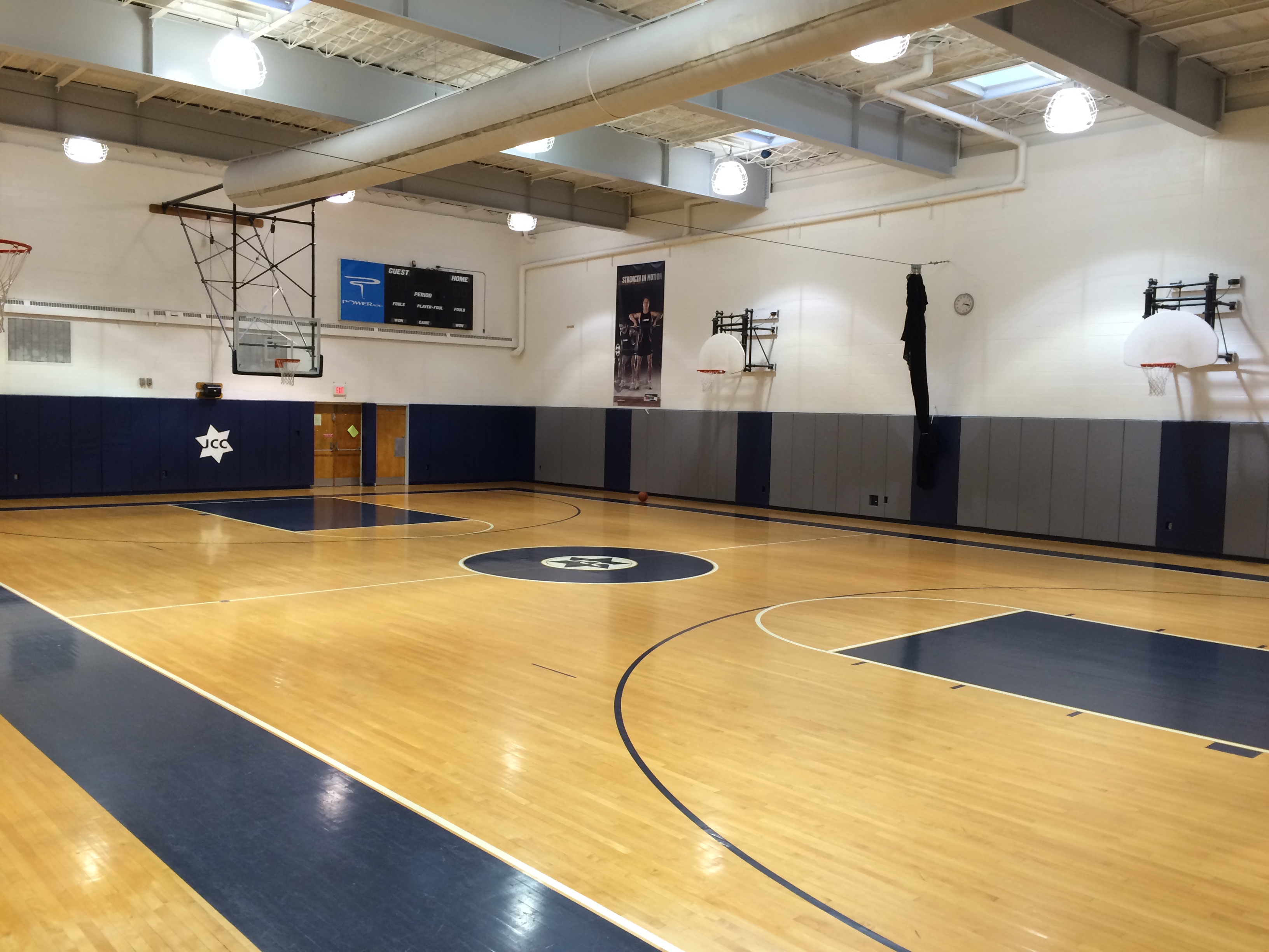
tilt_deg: -4.0
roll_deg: -0.9
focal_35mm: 29
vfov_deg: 48.2
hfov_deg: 61.7
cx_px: 634
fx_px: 1063
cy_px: 476
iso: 80
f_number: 2.2
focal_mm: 4.15
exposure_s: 1/30
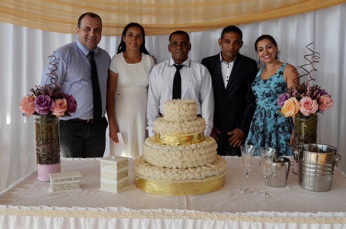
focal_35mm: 39
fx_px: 374
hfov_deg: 49.7
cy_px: 114
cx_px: 173
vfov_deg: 34.0
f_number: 5.6
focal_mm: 26
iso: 360
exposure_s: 1/125
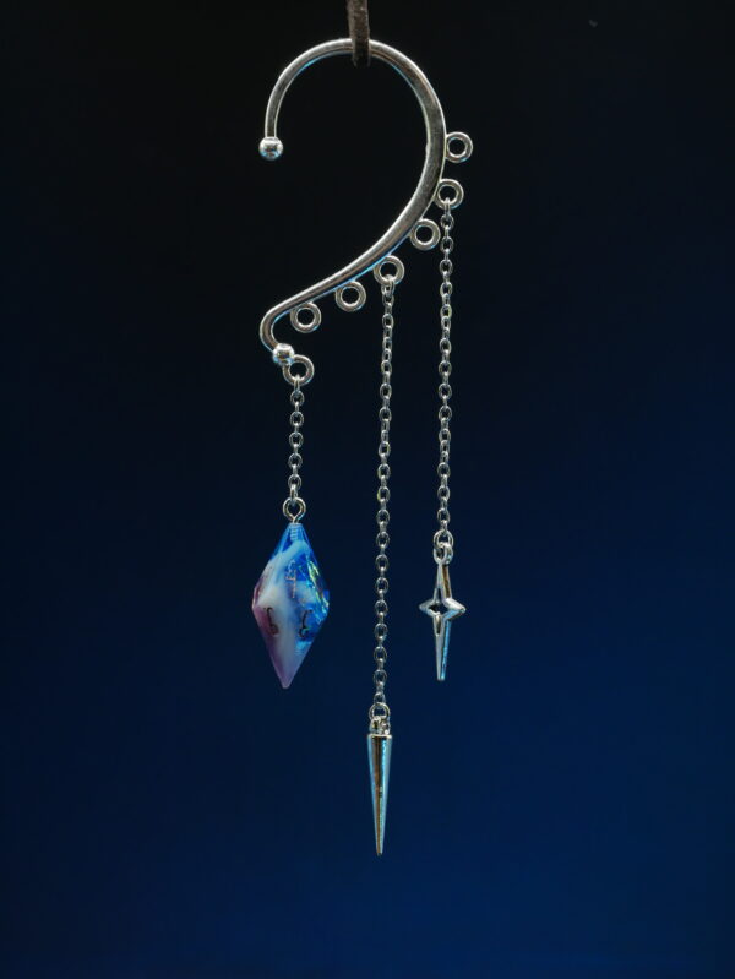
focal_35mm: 60
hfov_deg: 24.4
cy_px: 490
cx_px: 368
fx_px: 1697
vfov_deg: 32.2
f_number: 6.3
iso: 800
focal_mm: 30
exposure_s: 1/60
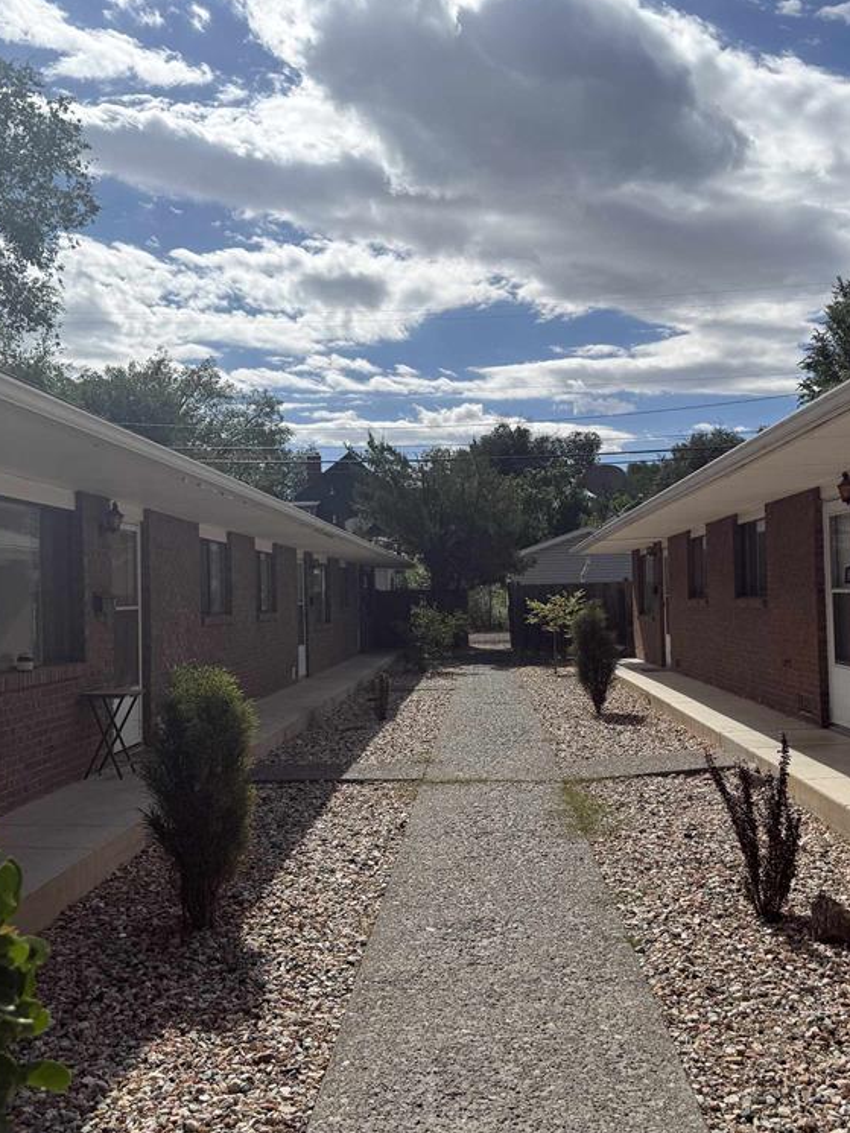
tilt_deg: +4.9
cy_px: 573
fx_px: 1080
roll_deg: +1.0
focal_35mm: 33
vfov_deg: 55.3
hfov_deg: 42.9
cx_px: 442
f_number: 1.78
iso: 80
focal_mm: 6.76
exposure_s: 1/10309
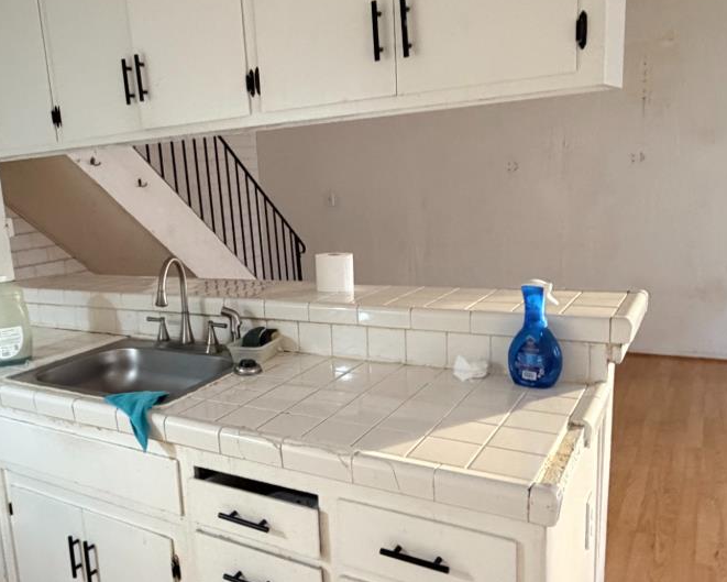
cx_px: 238
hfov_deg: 55.9
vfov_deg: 47.1
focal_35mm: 31
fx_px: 667
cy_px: 305
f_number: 2.2
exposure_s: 1/60
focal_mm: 2.22
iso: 500
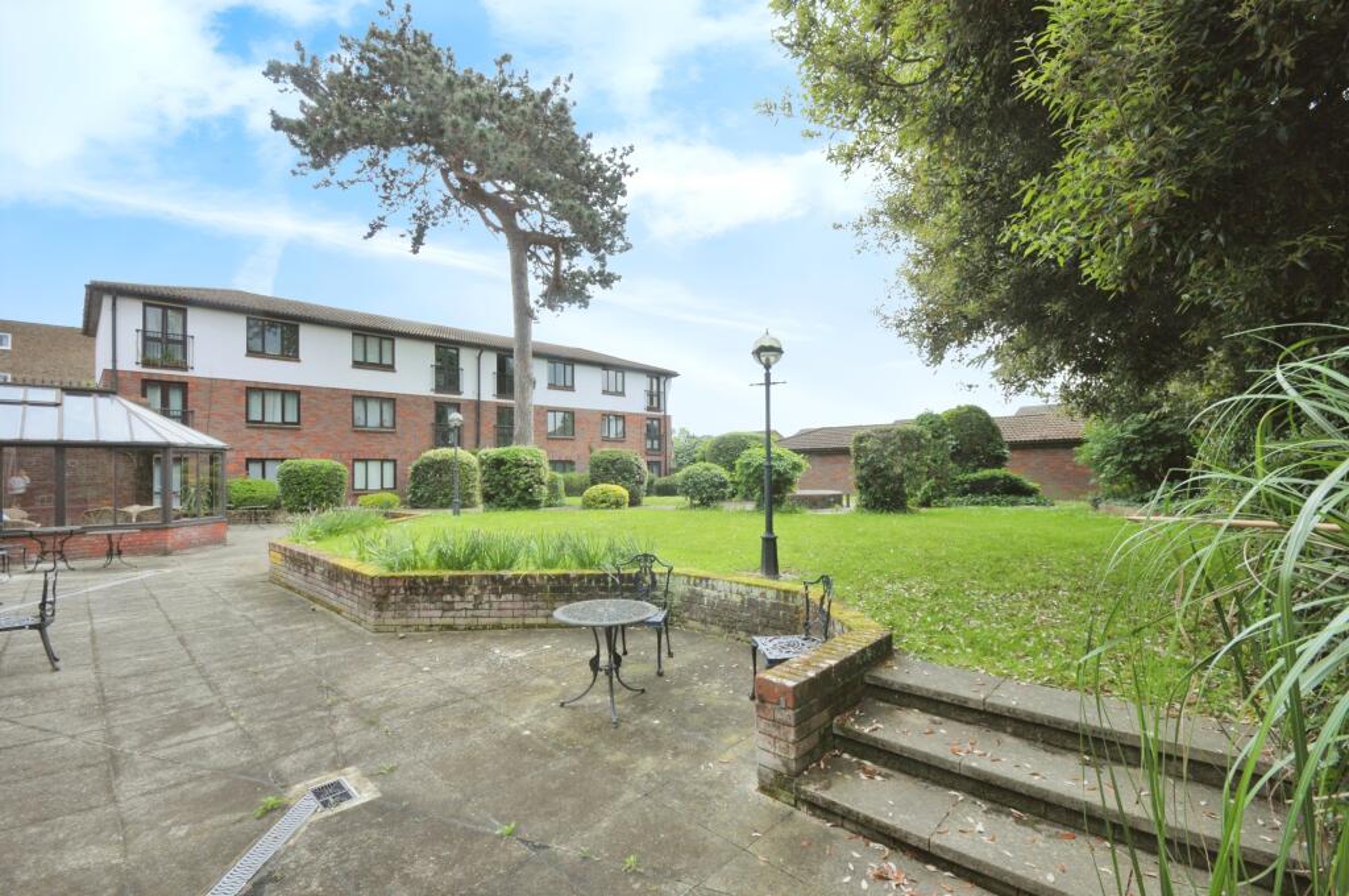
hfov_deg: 100.5
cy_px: 448
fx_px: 561
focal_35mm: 15
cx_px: 674
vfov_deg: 77.2
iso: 500
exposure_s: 1/320
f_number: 9
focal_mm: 10
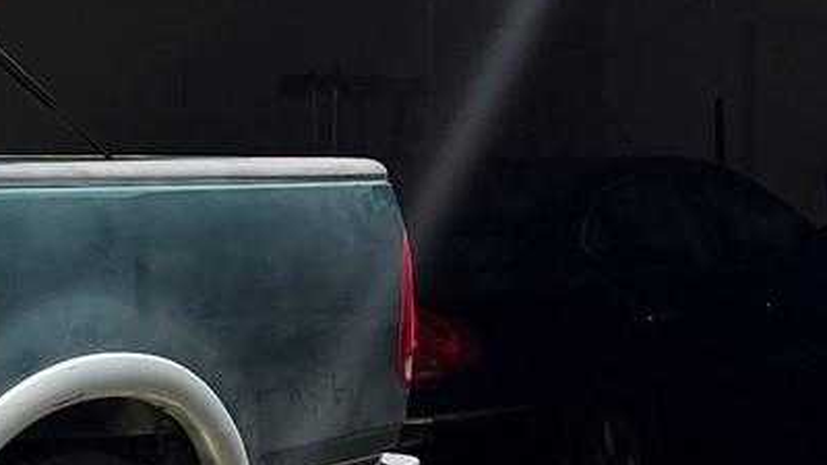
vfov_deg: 9.0
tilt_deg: +0.6
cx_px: 1263
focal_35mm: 134
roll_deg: +2.0
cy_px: 107
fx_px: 2938
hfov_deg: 14.8
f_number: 1.78
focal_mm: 6.76
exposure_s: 1/2525
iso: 100
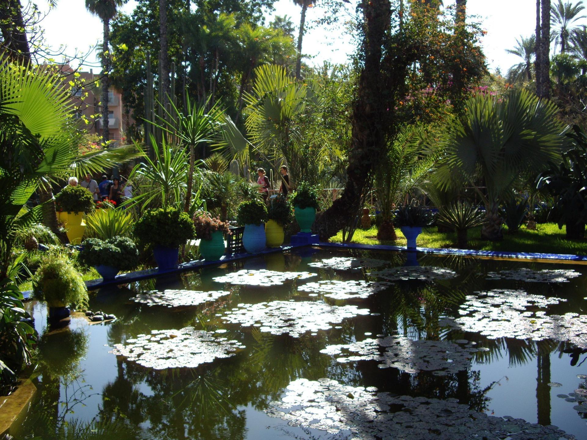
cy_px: 220
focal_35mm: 38
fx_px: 644
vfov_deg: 37.7
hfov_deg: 49.0
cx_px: 294
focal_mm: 7.9
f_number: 2.8
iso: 100
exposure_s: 1/640
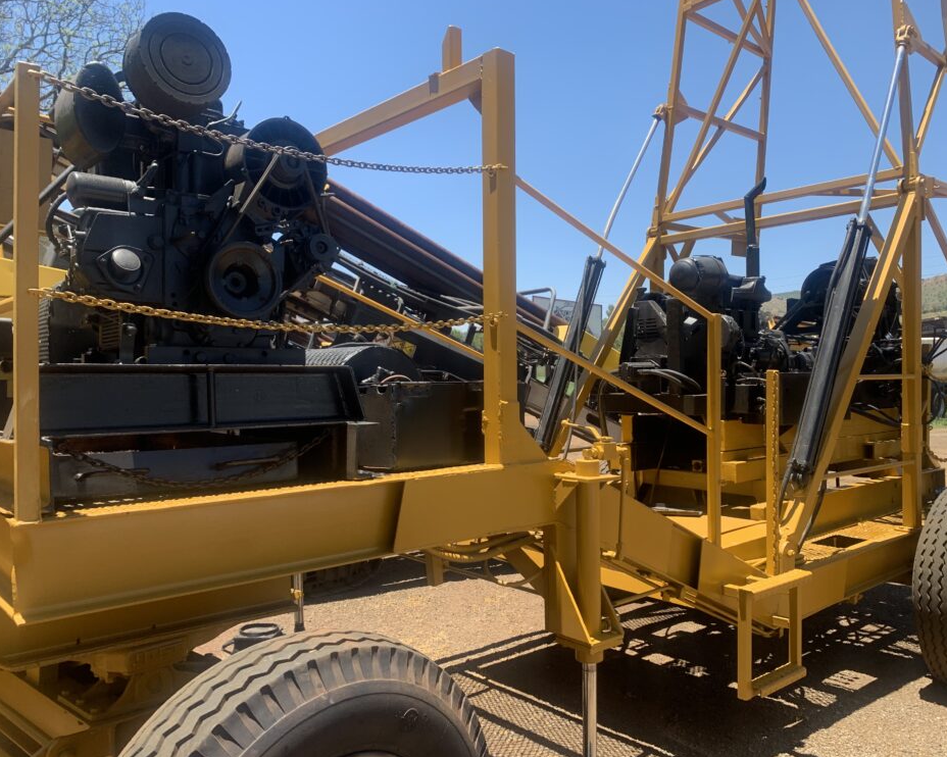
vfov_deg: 51.5
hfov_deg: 62.1
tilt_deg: -0.5
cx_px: 516
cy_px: 384
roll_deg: -1.9
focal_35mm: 28
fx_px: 785
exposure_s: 1/1021
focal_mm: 4.25
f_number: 1.8
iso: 25
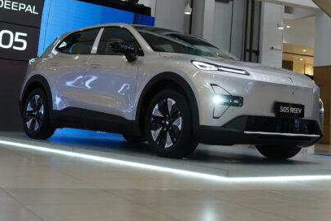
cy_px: 27
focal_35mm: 66
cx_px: 210
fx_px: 607
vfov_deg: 20.3
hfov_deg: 30.3
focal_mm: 35
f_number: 2.8
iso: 320
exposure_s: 1/125
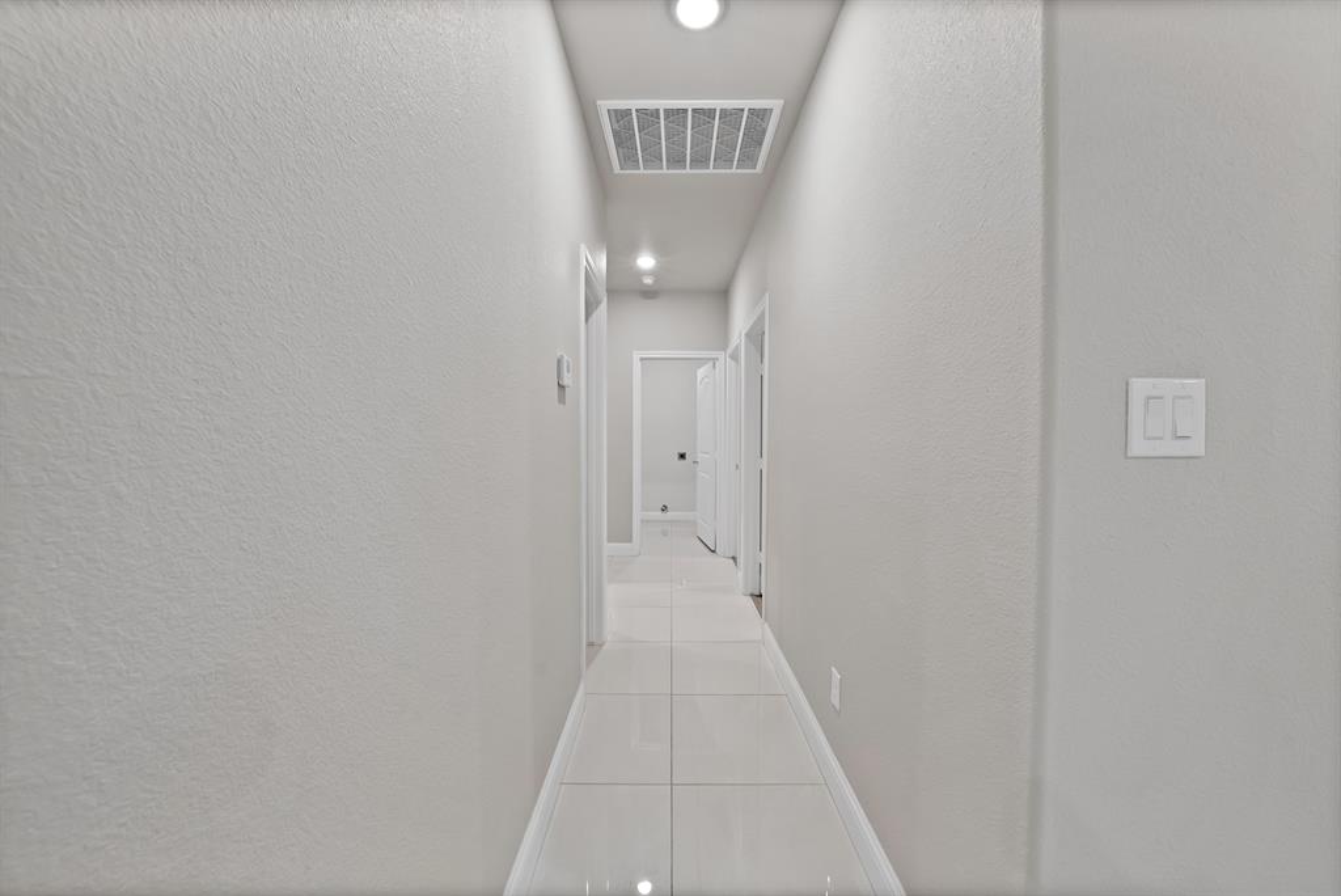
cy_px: 448
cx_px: 670
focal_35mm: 12
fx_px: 447
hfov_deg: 112.6
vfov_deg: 90.1
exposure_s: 1/2.5
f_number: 9
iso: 640
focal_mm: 12
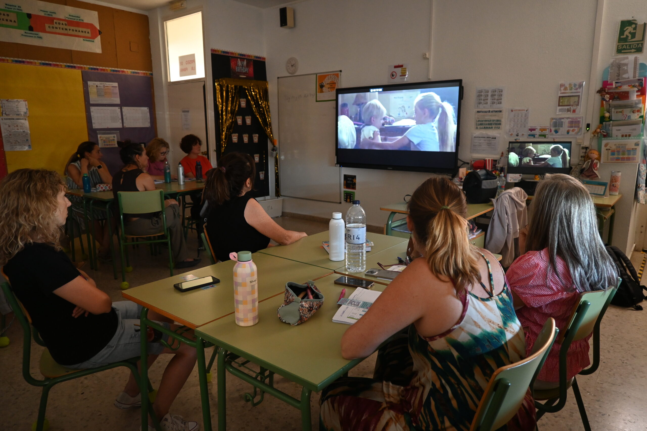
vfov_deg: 53.1
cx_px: 324
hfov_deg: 73.7
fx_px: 431
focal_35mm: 24
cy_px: 216
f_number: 3.5
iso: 1400
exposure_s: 1/25
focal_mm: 16
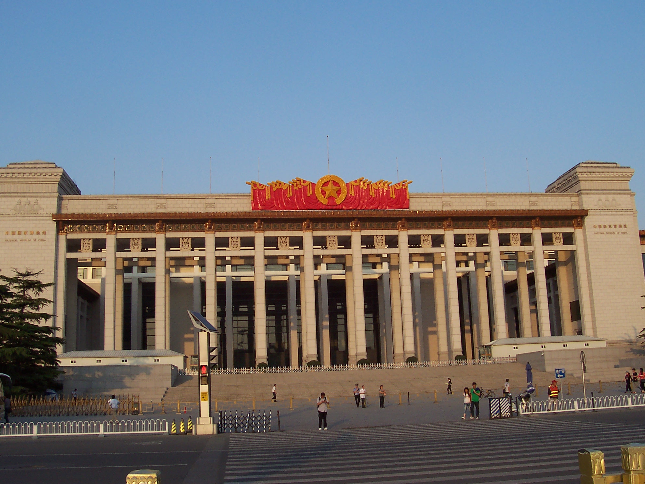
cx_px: 325
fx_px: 708
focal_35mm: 38
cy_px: 236
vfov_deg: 37.7
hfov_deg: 49.0
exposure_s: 1/350
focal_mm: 5.6
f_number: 5.6
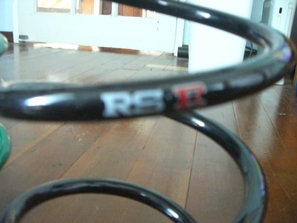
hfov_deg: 49.0
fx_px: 326
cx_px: 148
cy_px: 112
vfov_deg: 37.7
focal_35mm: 38
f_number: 2.7
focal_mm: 6.2
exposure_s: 1/30
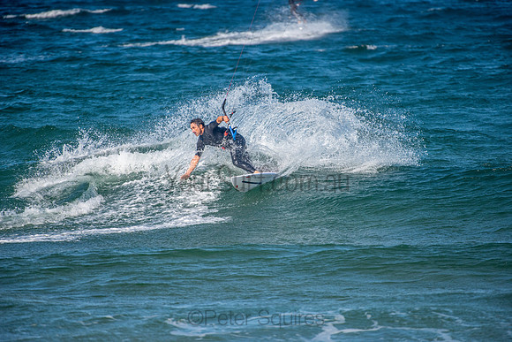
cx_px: 256
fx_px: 7112
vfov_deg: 2.8
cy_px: 171
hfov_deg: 4.1
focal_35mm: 500
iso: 360
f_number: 5.6
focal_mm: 500
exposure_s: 1/4000
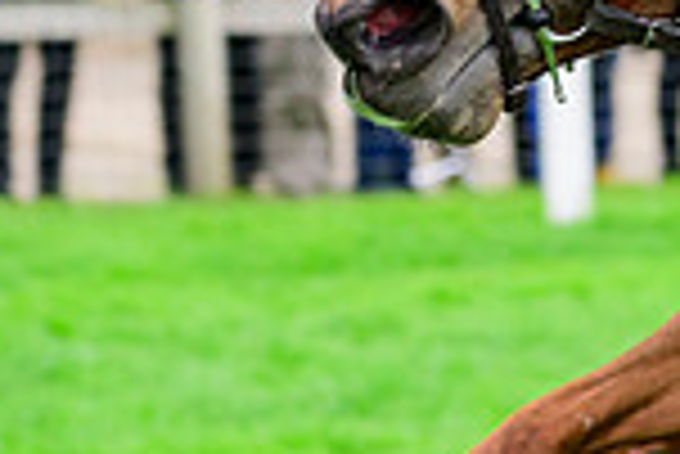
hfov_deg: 3.4
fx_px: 11287
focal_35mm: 597
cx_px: 1016
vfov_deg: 2.3
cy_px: -407
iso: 1250
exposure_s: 1/1000
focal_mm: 130
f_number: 5.6
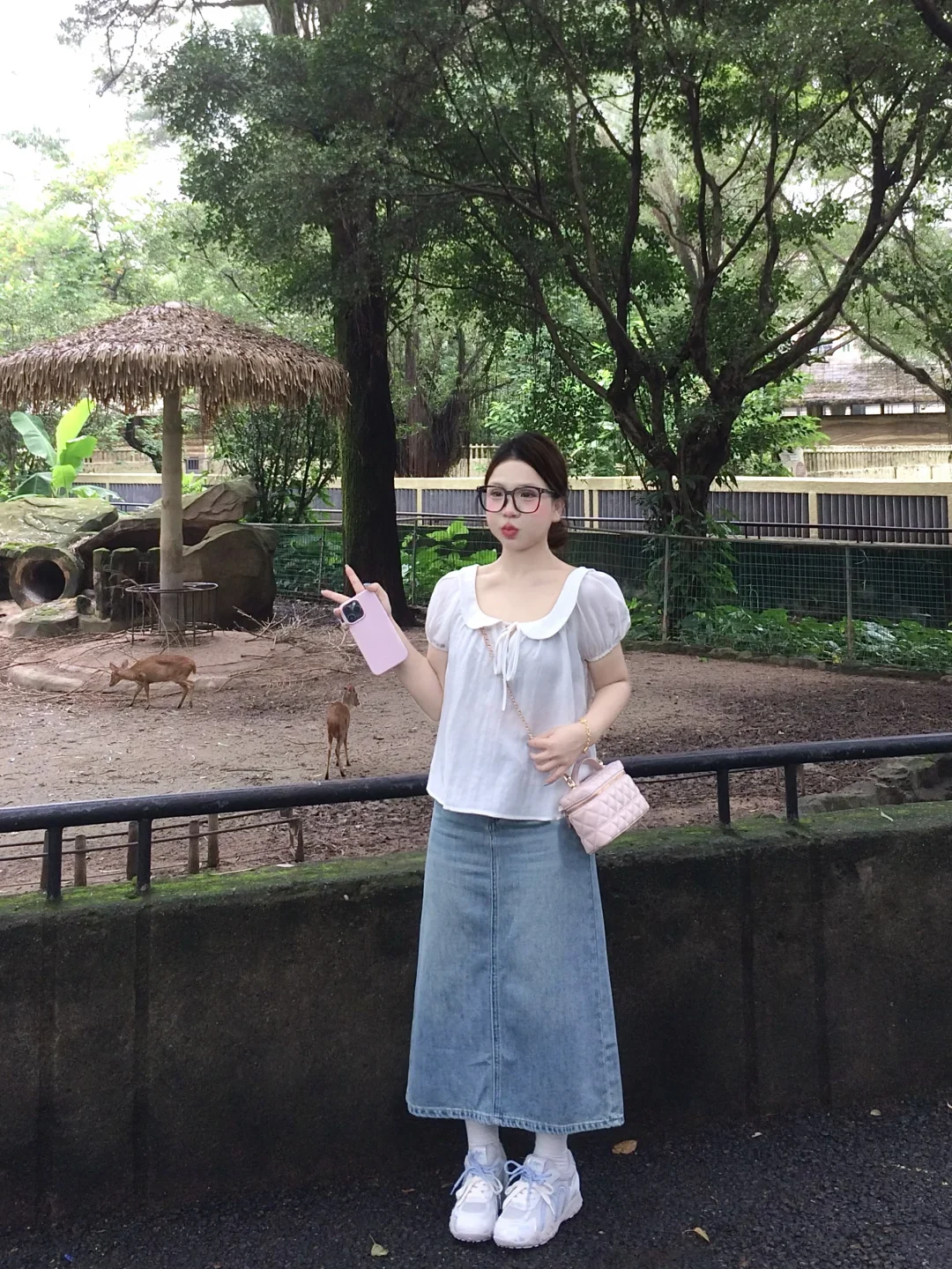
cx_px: 476
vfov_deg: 61.7
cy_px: 634
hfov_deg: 48.2
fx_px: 1063
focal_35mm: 29
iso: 50
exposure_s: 1/100
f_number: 2.2
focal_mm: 4.15
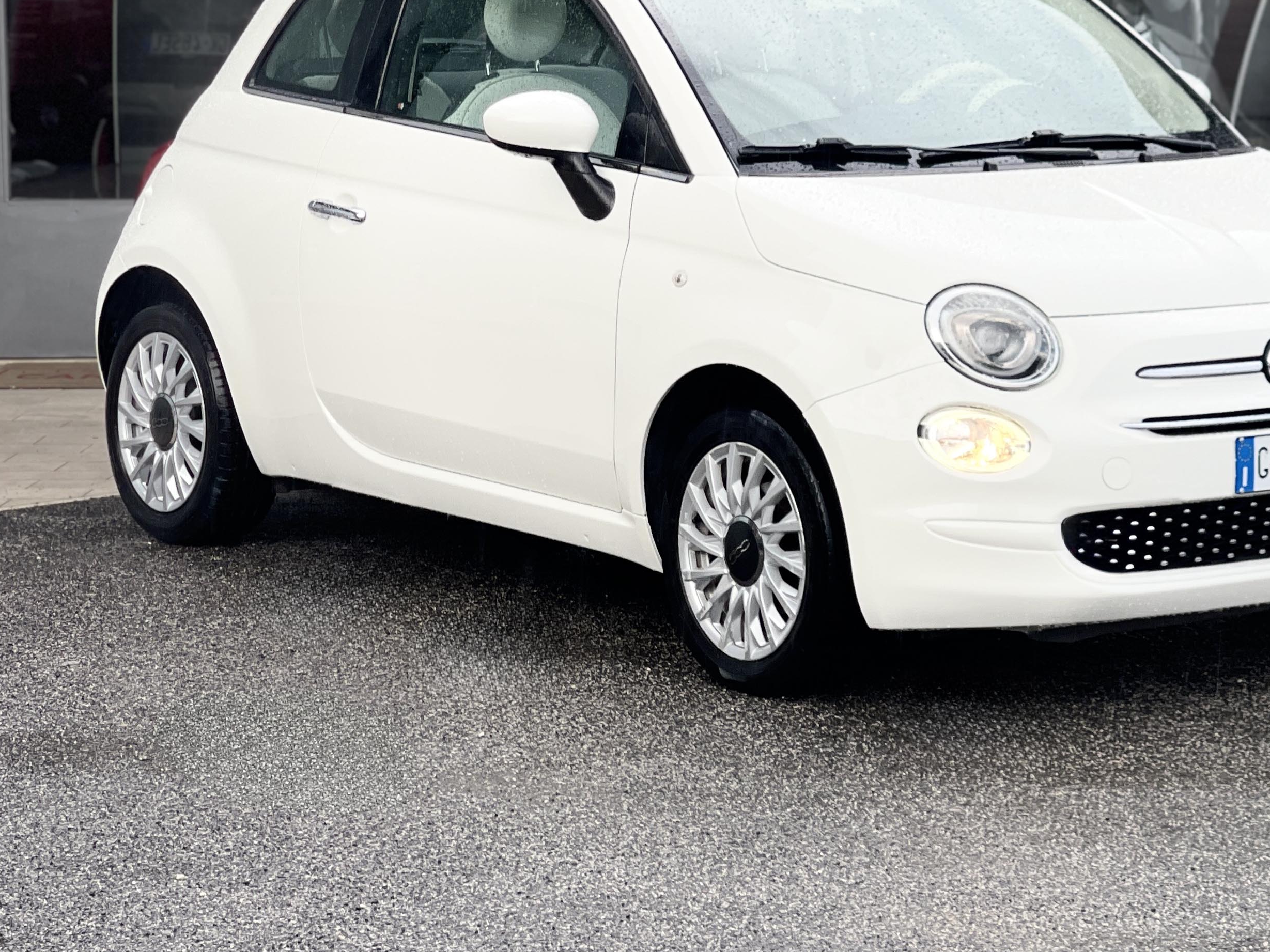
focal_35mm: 105
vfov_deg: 14.1
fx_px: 3852
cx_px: 838
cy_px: 283
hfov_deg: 18.7
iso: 32
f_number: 2.2
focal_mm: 7.5
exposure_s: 1/121
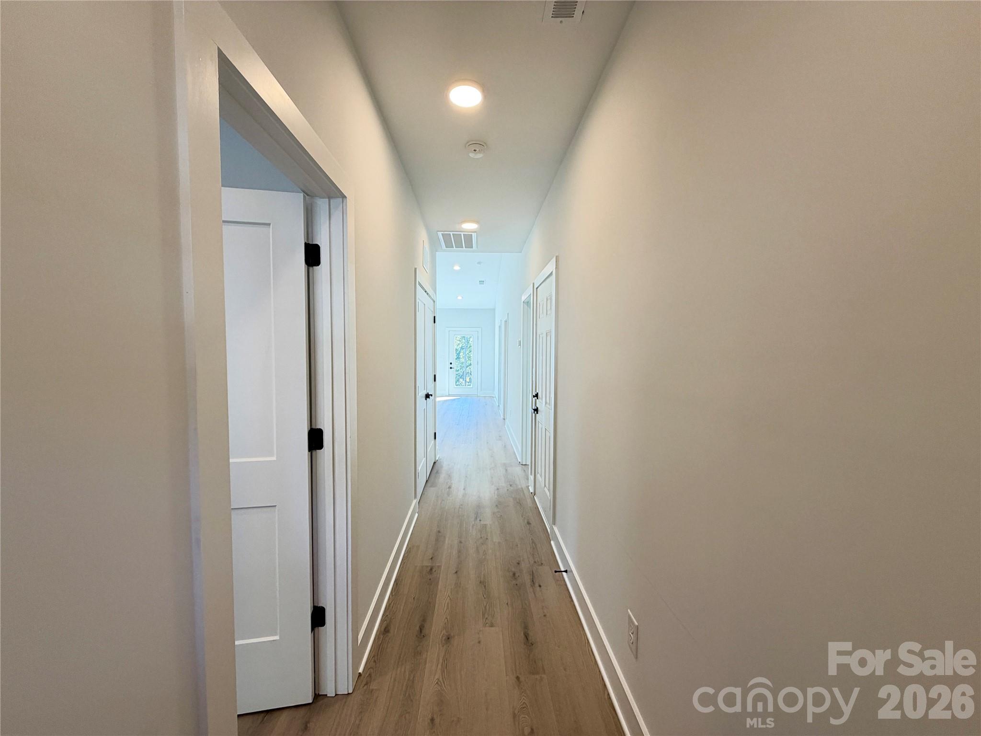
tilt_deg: -3.0
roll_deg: -0.4
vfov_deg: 85.7
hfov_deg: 102.1
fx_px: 397
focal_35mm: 14
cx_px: 490
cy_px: 368
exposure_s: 1/120
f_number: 2.2
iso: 125
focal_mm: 2.22
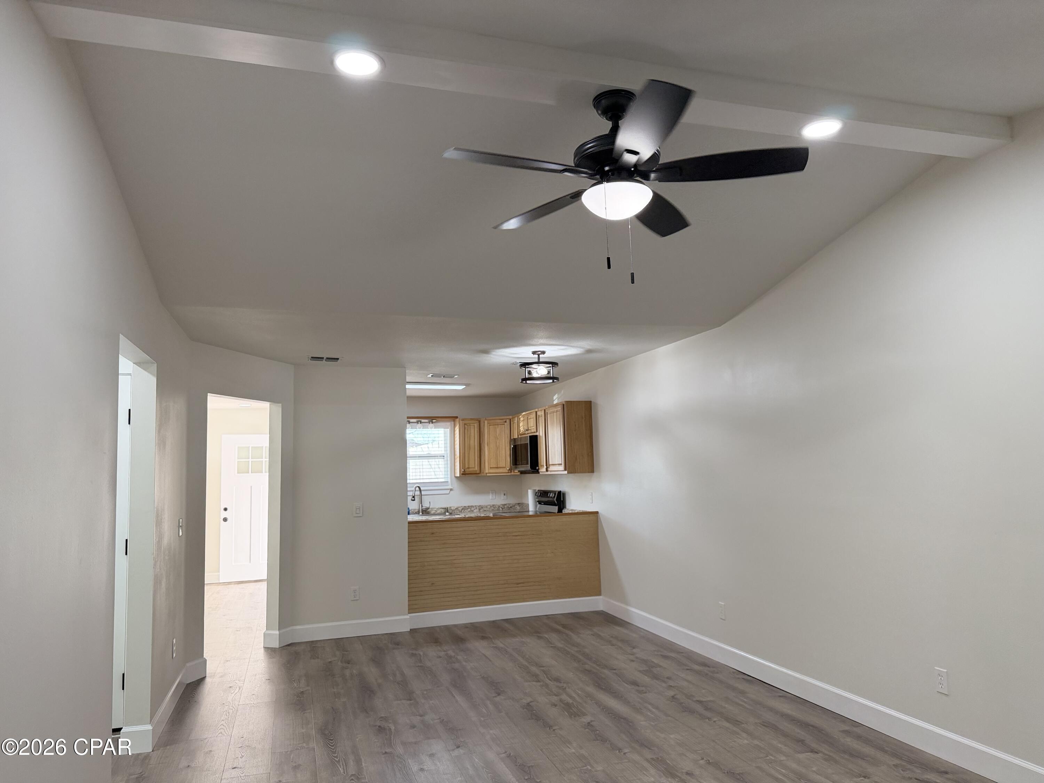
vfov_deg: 56.8
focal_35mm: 24
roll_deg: +1.3
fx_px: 724
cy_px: 392
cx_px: 522
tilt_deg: +5.6
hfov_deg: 71.6
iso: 200
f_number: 1.78
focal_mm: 6.76
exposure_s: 1/179
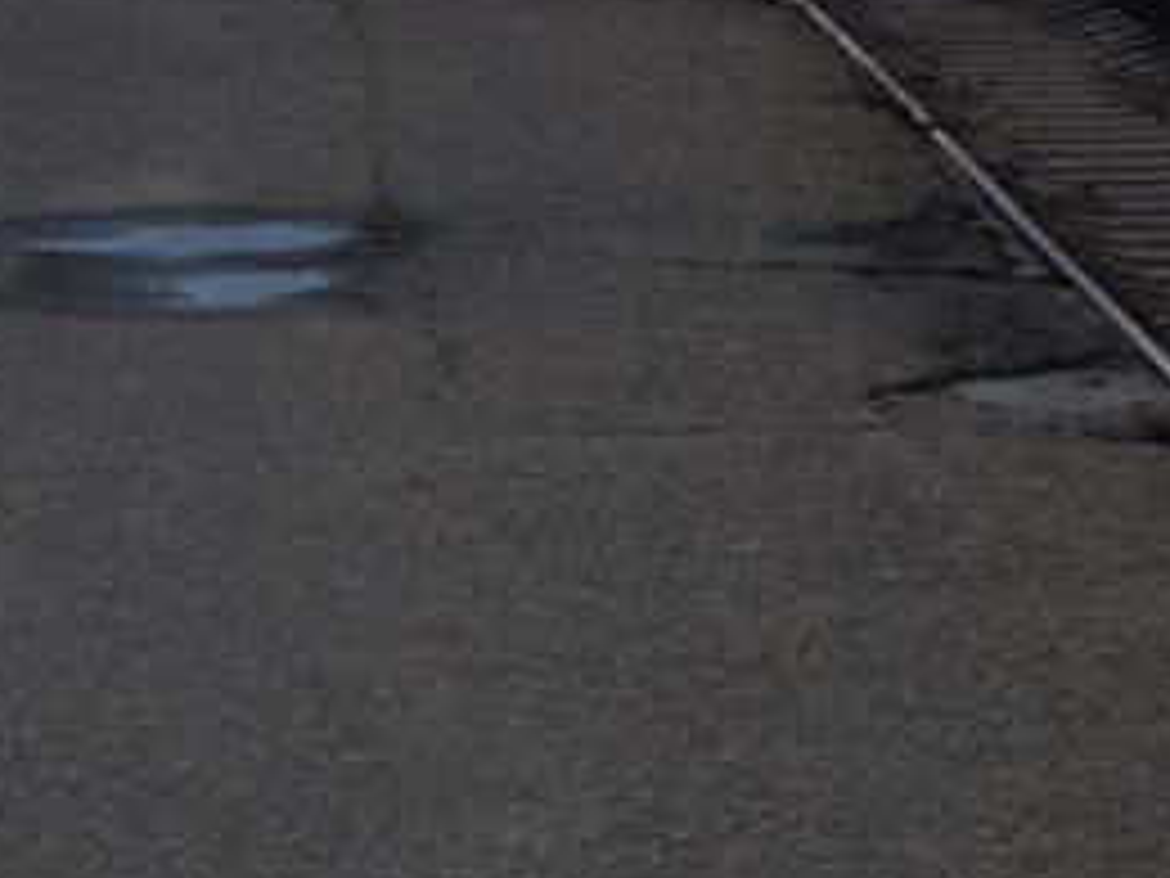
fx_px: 10816
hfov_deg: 6.1
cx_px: 2200
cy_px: -896
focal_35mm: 320
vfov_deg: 4.6
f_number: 7.1
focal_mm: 30
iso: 200
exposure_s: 1/200
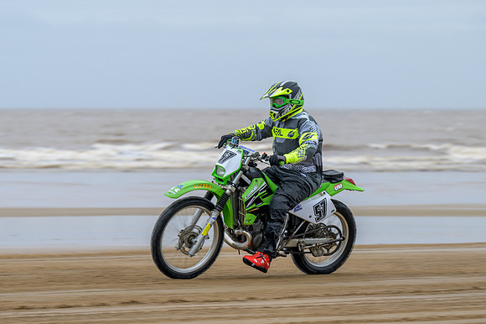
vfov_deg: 7.3
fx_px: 2538
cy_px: 166
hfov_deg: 10.9
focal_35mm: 188
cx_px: 211
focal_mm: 110
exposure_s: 1/250
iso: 160
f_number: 4
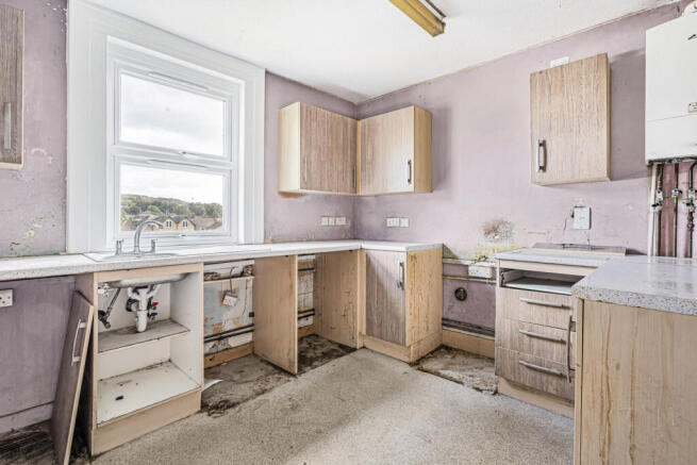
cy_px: 232
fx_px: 310
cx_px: 348
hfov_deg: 96.7
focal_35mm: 16
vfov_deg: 73.8
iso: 500
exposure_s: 1/5
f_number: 11
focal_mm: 16
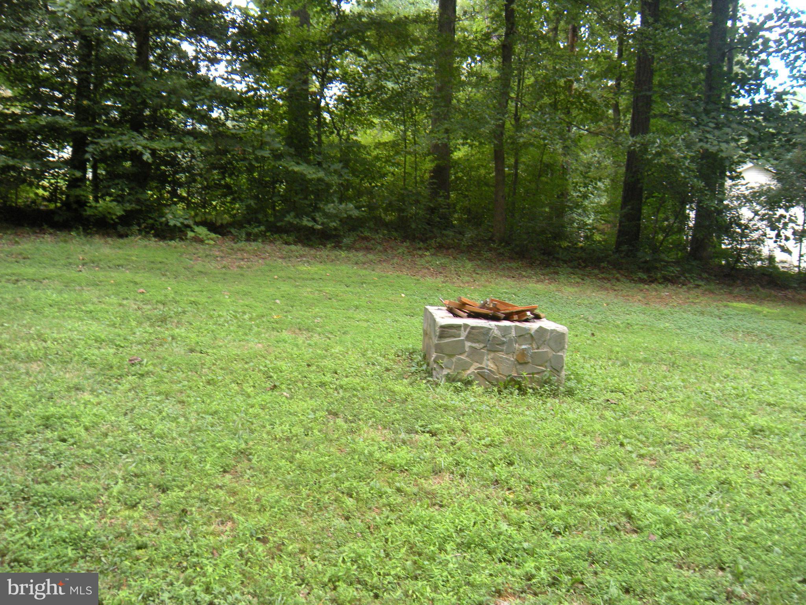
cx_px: 403
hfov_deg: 52.6
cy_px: 302
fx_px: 815
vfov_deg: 40.7
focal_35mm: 35
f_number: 3.8
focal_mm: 5.9
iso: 155
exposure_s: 1/54.8
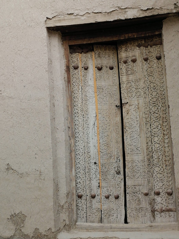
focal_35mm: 33
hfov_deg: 42.9
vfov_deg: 55.1
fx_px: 228
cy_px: 139
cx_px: 89
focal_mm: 5.3
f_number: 1.8
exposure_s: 1/900
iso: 100
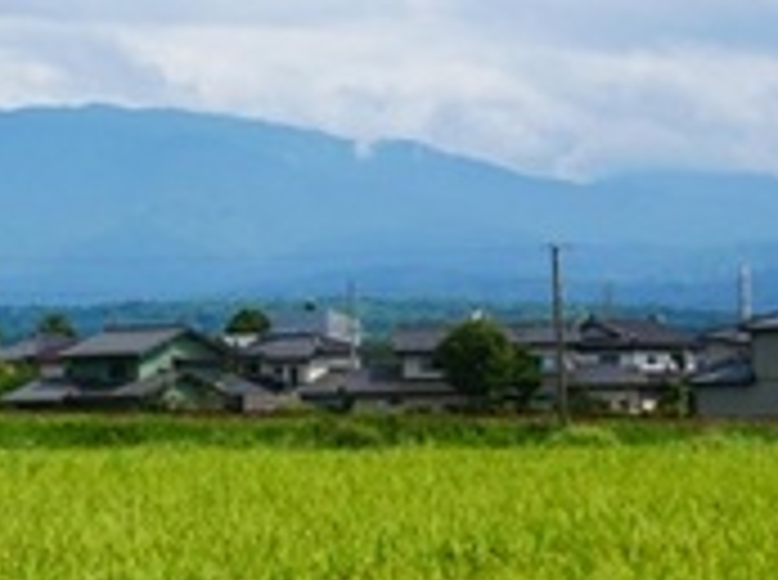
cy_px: 261
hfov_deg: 13.9
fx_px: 3118
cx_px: -58
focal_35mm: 139
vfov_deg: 10.6
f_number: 9
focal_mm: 20
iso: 200
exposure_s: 1/500
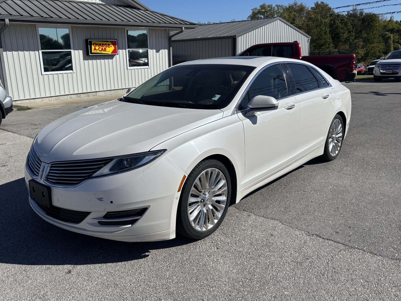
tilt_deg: -12.7
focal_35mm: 30
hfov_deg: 59.8
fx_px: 348
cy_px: 139
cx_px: 180
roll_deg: +1.5
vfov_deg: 46.8
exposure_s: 1/7194
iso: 50
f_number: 1.6
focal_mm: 5.96
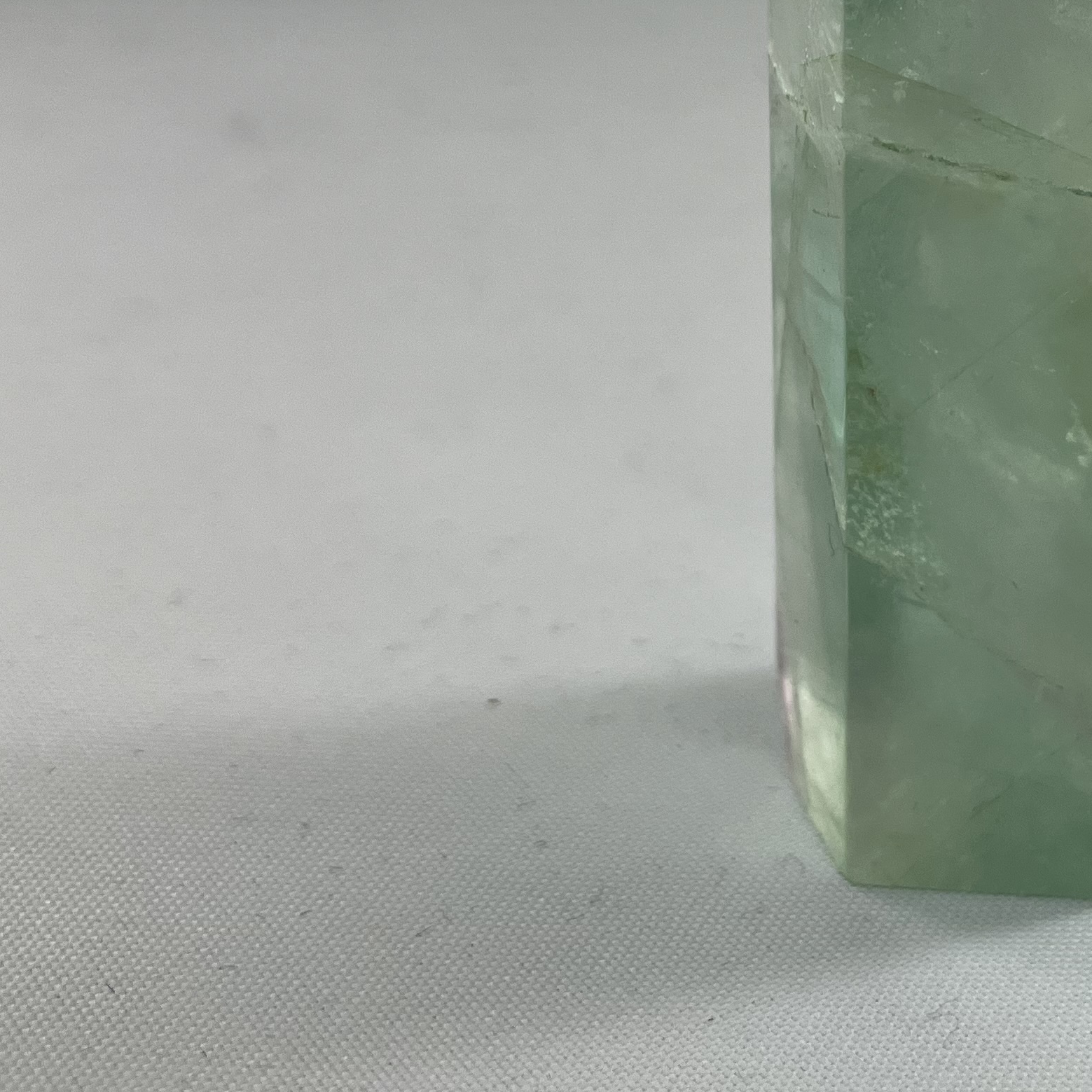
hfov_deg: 25.7
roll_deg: -2.1
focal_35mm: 64
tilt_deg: -15.8
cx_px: 1060
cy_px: 191
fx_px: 2284
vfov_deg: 26.3
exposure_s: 1/100
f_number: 1.8
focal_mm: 3.99
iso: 50
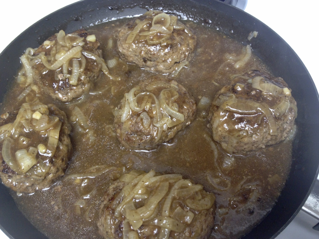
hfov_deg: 52.6
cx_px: 160
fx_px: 323
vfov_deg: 40.7
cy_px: 120
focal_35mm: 35
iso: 100
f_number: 2.4
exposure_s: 1/20
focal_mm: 4.28
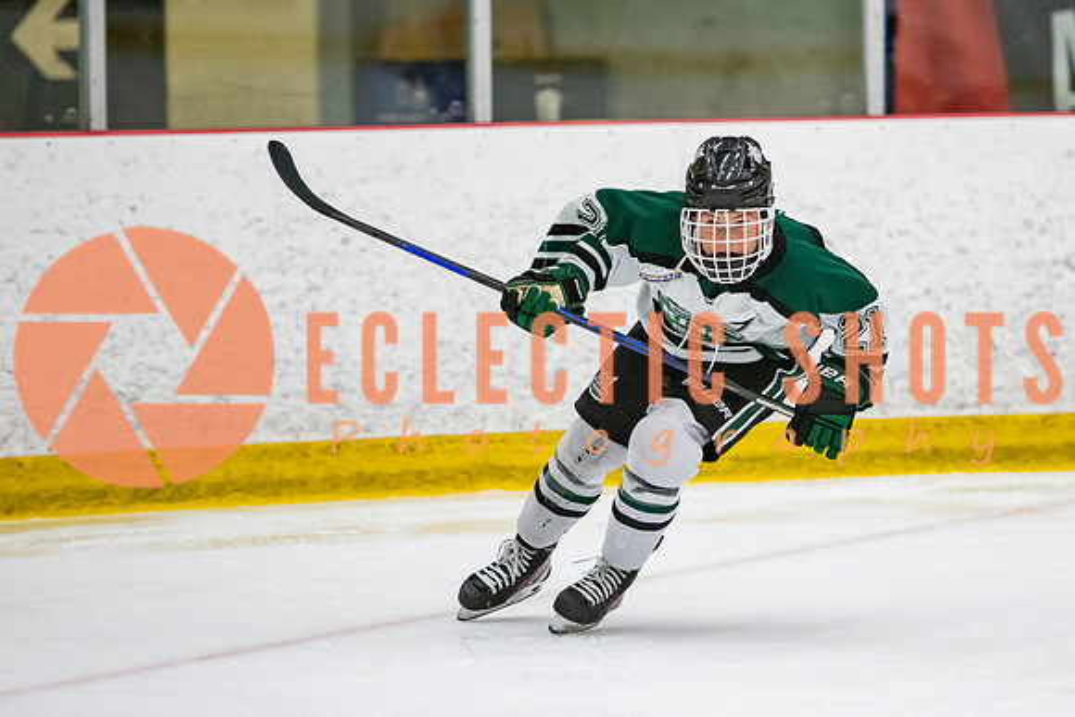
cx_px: 746
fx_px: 9135
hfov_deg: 6.7
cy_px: 356
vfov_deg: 4.5
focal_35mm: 306
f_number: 3.2
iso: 2000
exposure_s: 1/640
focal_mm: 175
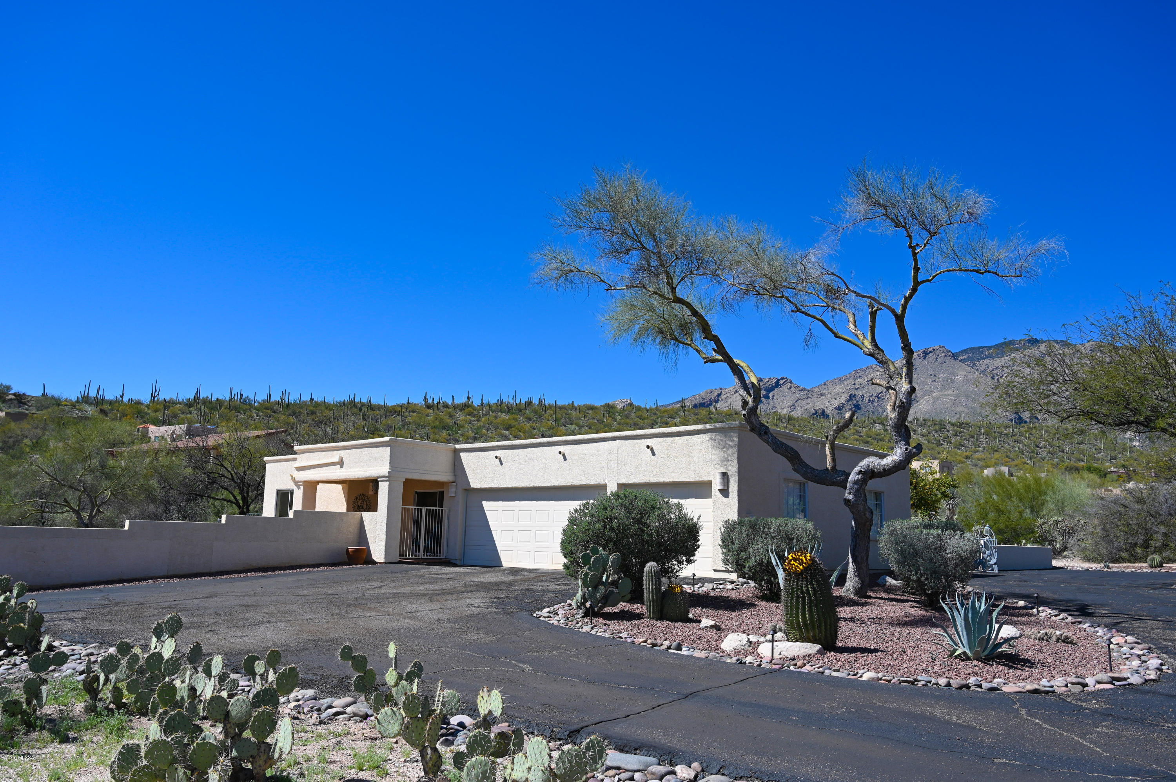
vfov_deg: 45.6
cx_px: 588
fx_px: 930
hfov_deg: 64.6
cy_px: 391
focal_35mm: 28
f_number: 7.1
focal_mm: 28.5
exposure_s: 1/400
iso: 100
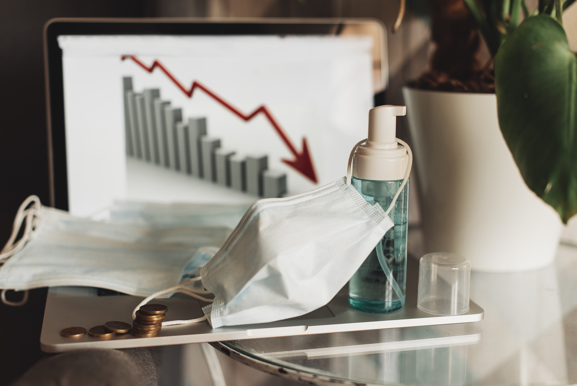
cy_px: 193
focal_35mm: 50
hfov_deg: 39.6
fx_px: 802
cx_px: 288
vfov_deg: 27.0
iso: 180
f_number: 2.2
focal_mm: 50
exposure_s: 1/160
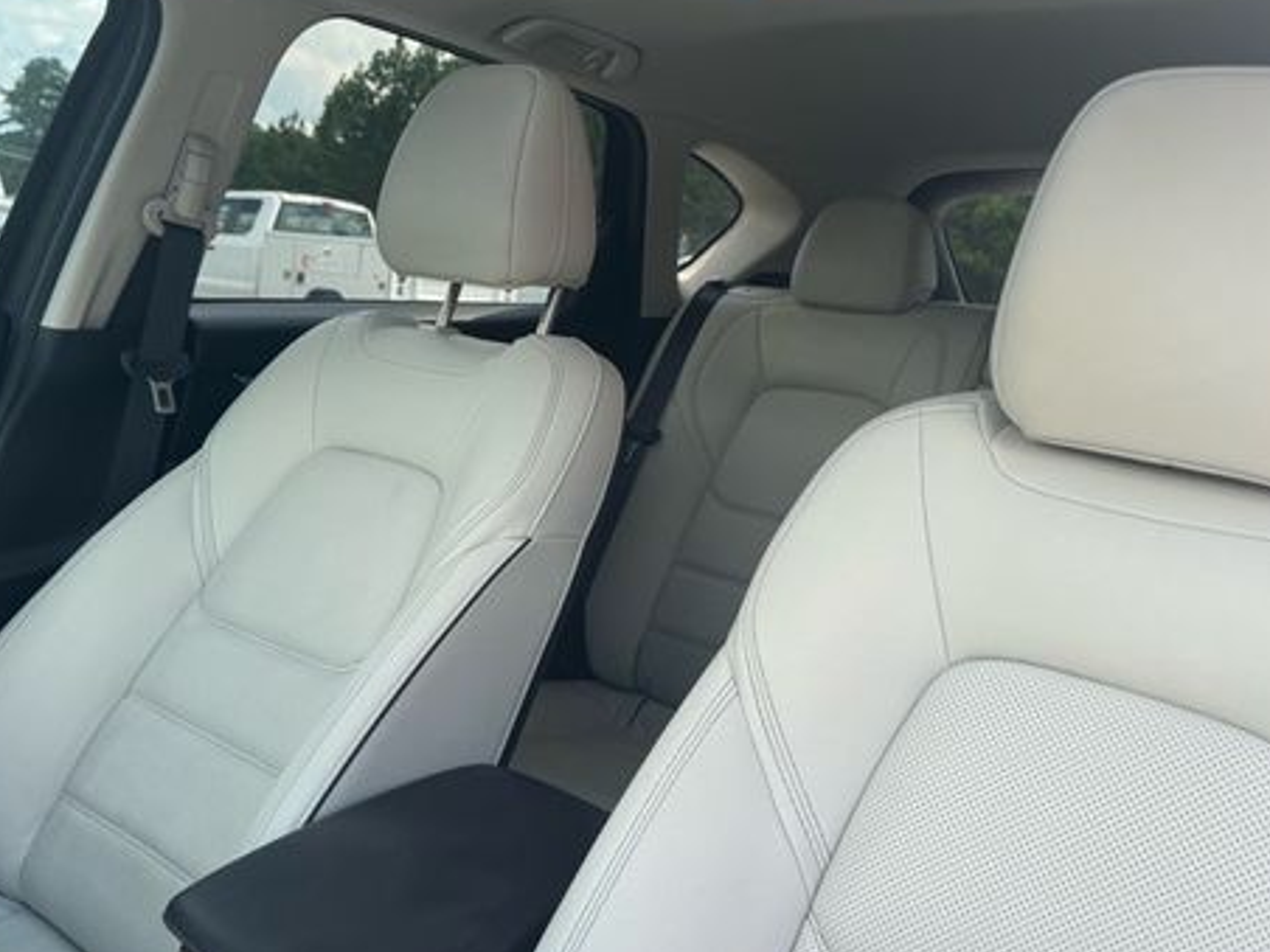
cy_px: 317
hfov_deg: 54.0
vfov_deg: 41.3
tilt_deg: -4.2
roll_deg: -8.4
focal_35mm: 34
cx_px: 638
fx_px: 1247
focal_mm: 6.76
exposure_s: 1/671
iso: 80
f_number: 1.78
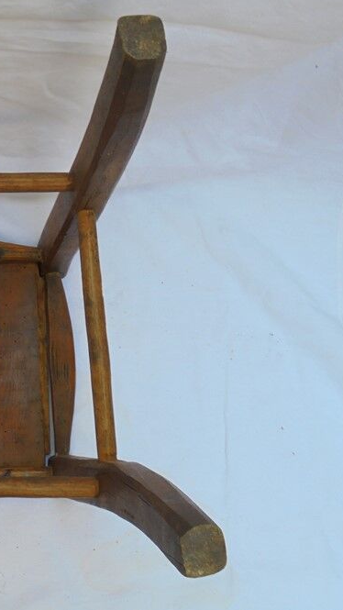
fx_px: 906
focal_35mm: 56
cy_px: 302
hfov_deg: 20.3
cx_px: -52
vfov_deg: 37.2
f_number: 4.2
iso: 100
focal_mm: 6.9
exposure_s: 1/30
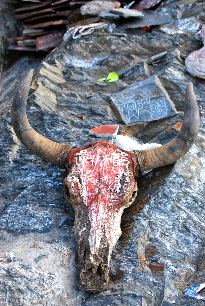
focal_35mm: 60
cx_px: 102
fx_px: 511
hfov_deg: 22.7
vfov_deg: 33.4
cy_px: 153
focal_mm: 40
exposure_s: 1/125
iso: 140
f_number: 5.6
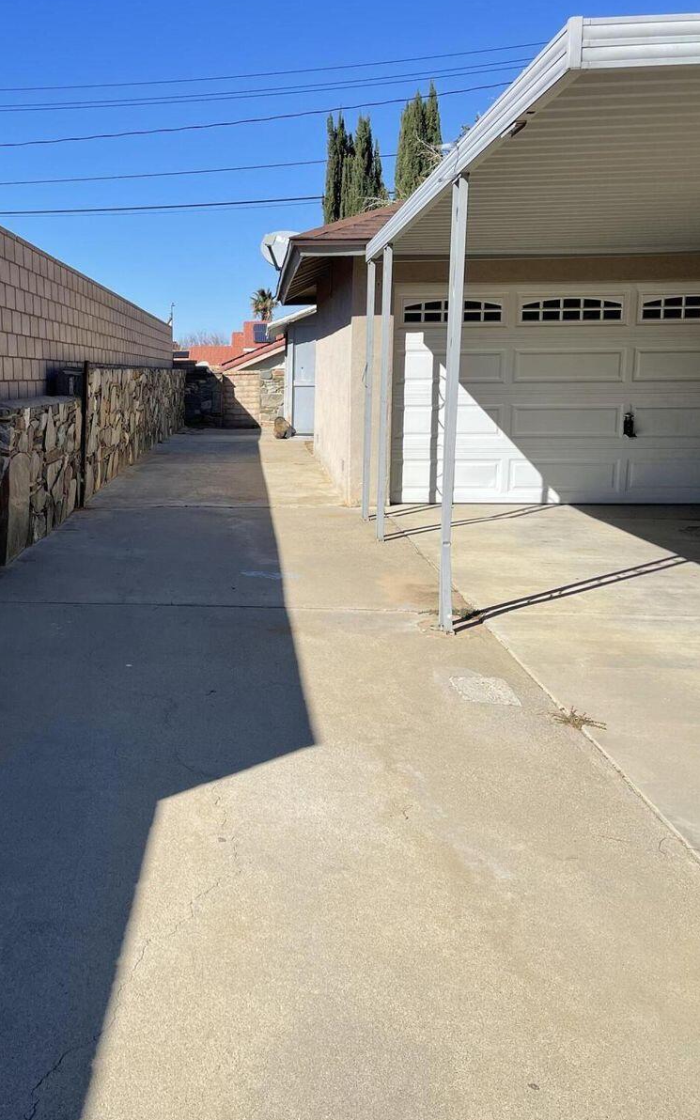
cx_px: 141
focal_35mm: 37
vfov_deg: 52.7
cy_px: 548
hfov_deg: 33.4
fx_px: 1129
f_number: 1.6
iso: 32
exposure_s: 1/4202
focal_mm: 5.1
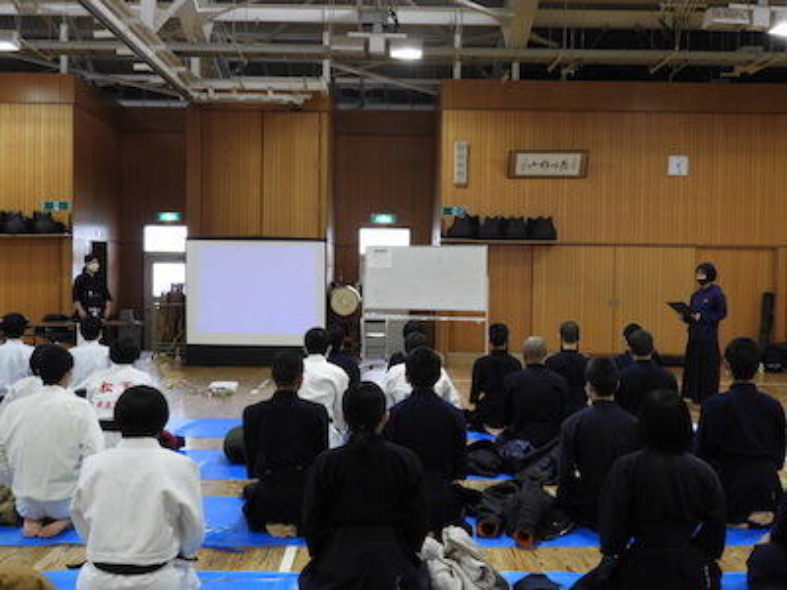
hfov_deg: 46.8
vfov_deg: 36.0
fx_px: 909
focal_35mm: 40
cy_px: 295
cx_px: 394
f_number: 3.8
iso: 280
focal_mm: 7.2
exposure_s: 1/30
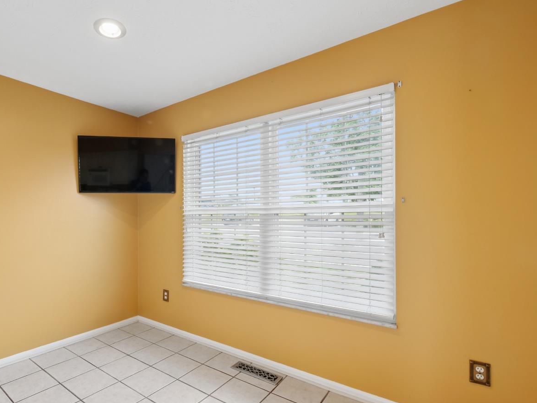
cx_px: 193
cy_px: 222
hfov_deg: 85.6
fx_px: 279
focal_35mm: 18
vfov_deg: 71.4
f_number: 7.1
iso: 640
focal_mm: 7
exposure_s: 1/40
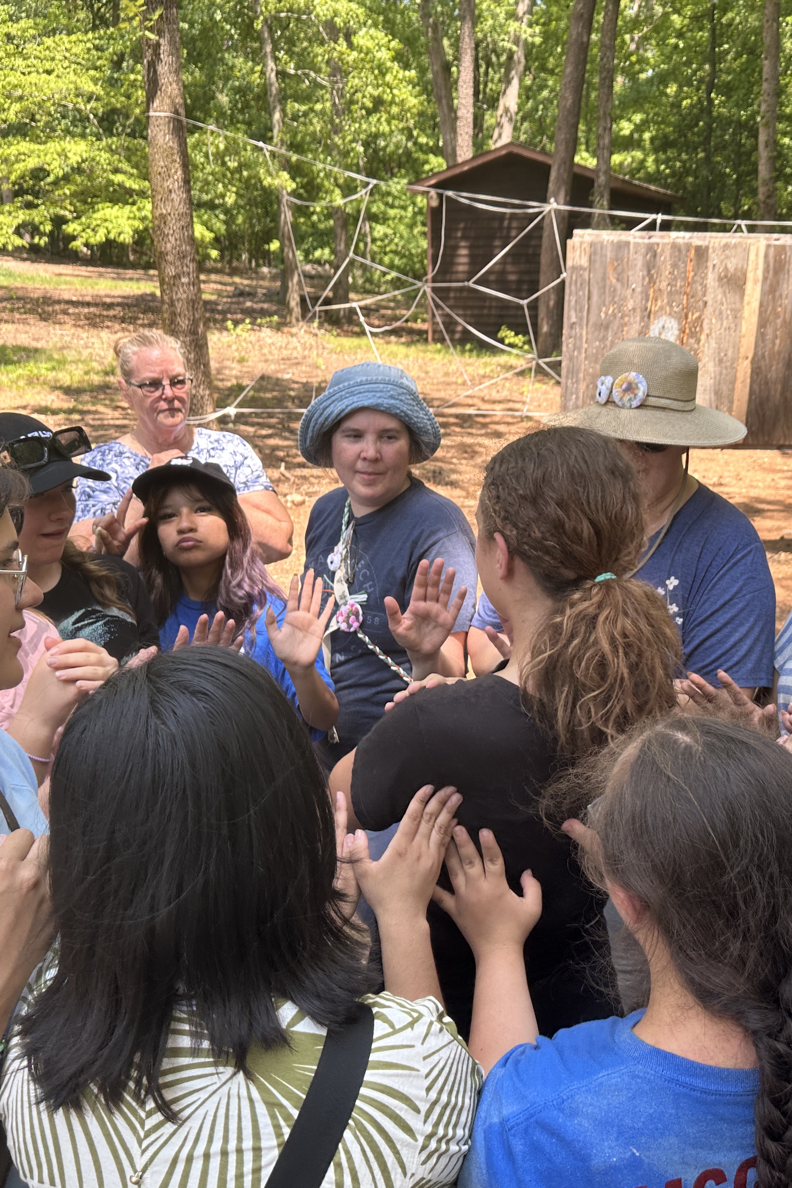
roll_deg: +0.1
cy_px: 592
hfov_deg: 38.6
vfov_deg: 55.8
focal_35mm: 34
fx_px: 1122
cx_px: 493
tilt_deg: -15.8
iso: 80
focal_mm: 6.86
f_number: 1.78
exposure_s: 1/426
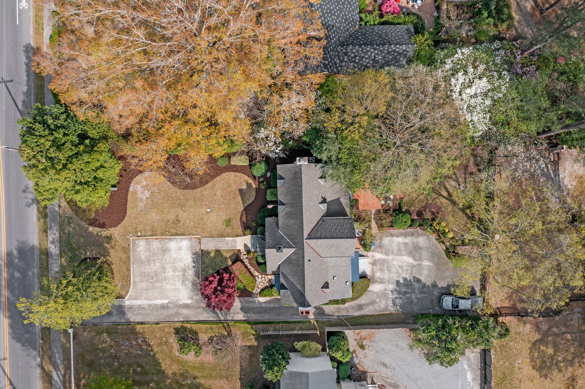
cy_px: 194
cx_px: 292
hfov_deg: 65.5
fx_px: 455
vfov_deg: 46.4
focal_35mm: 28
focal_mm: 10.26
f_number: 4.5
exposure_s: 1/1250
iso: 100
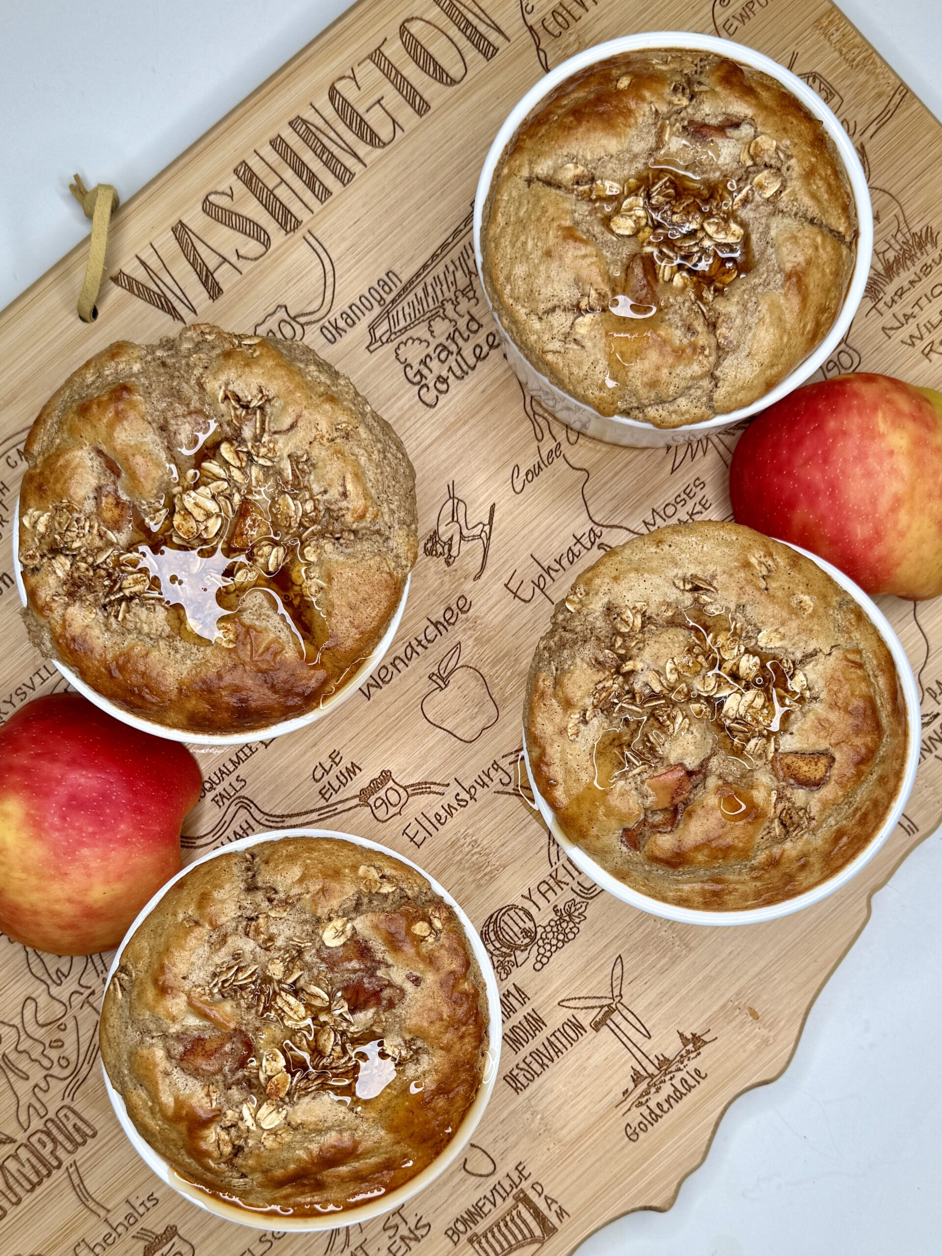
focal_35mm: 24
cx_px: 471
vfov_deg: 71.6
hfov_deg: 56.8
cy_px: 628
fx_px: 871
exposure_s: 1/222
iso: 64
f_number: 1.78
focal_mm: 6.76
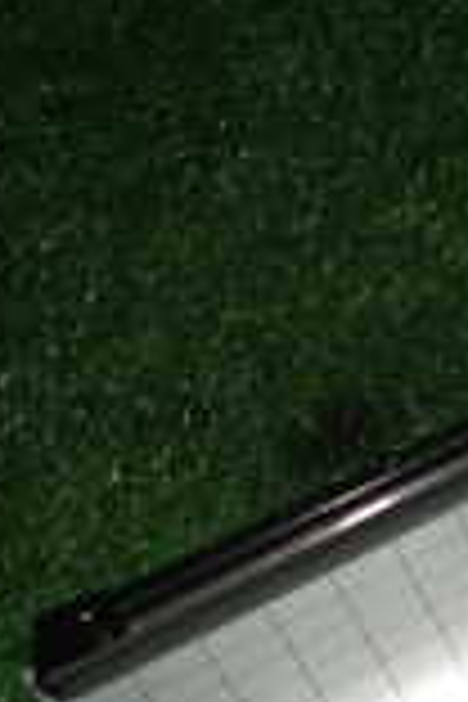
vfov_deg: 17.1
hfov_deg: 9.7
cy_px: 342
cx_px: 1210
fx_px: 2340
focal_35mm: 120
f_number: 6.3
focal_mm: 5.4
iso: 200
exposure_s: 1/30
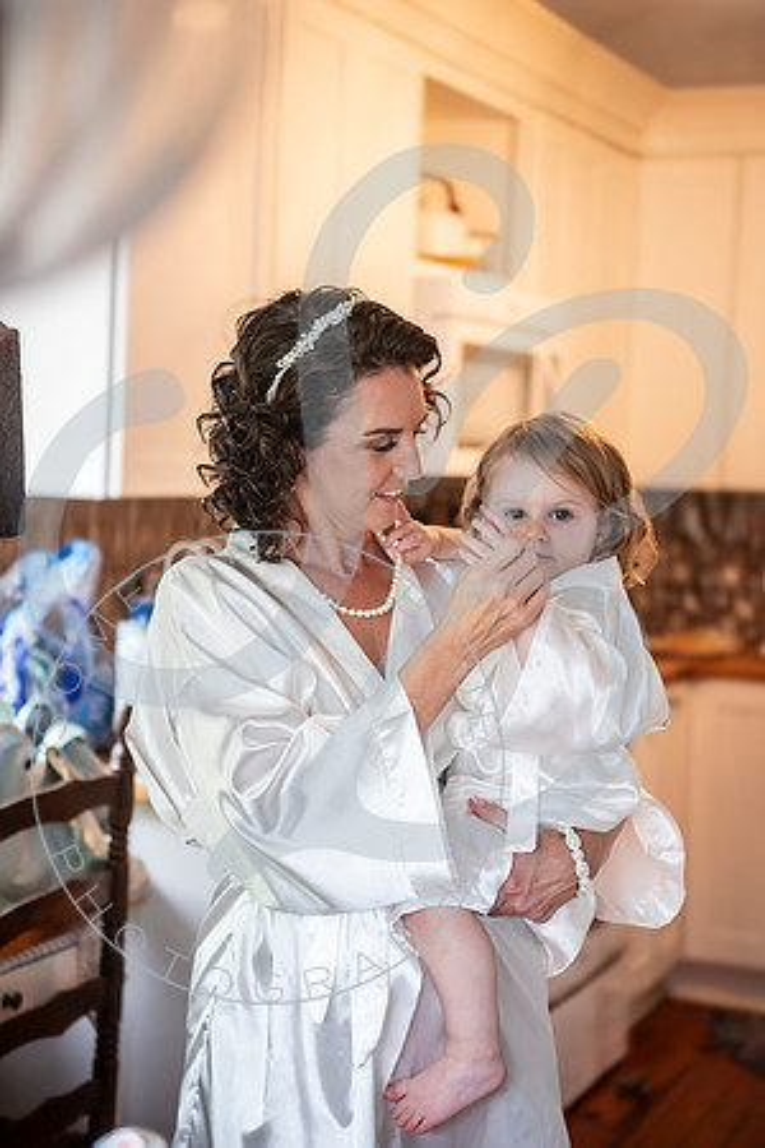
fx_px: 2072
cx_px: 382
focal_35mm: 65
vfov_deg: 31.0
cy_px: 574
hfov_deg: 20.9
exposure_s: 1/160
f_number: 2.8
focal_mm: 65
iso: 1250
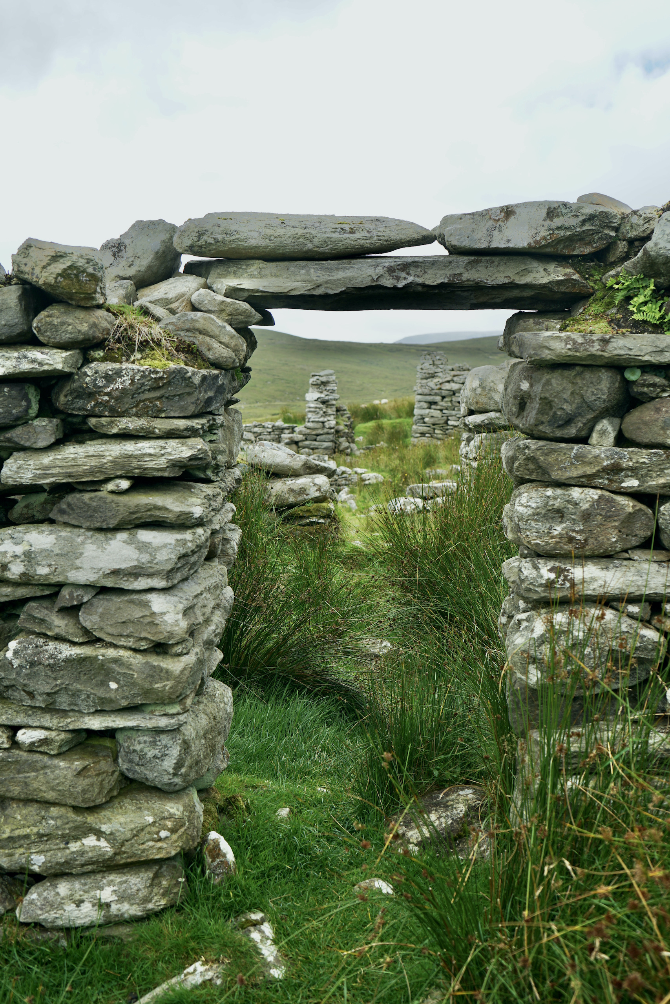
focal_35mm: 40
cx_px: 335
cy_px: 502
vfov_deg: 48.5
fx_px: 1116
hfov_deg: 33.4
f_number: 5.6
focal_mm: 40
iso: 100
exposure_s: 1/200
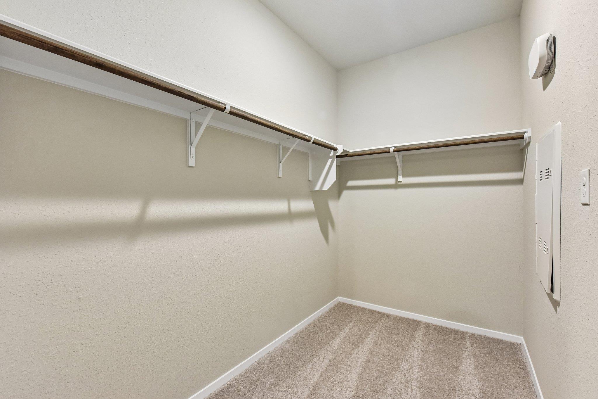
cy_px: 200
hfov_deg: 104.3
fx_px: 233
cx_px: 299
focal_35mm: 14
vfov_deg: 81.2
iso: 1400
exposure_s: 1/15
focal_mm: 14
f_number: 8
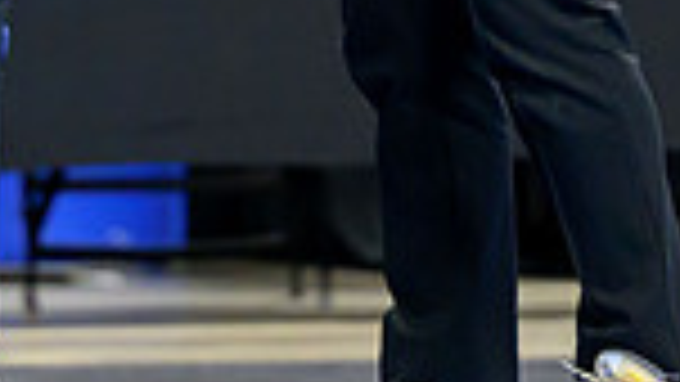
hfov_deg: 3.3
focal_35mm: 654
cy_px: -532
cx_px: 133
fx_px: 11794
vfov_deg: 1.9
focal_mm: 115
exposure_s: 1/800
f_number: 2.8
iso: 3200
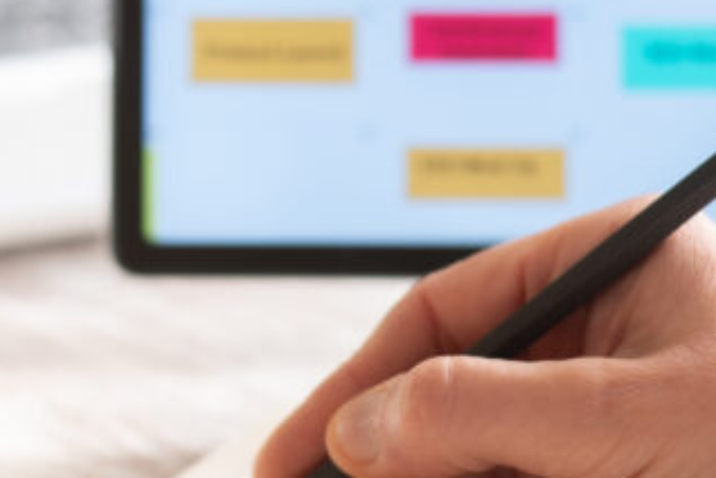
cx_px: 135
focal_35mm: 161
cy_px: 125
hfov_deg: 12.7
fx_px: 3202
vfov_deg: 8.5
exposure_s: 1/80
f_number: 2.8
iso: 200
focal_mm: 50
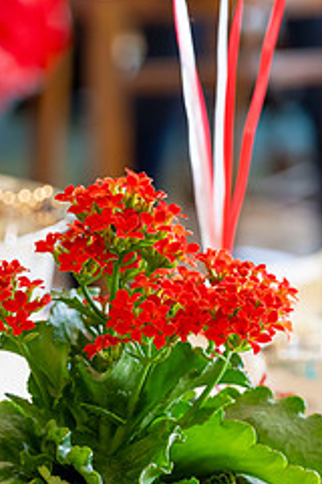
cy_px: 428
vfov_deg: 9.1
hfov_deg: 6.1
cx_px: 111
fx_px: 3019
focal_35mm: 225
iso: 800
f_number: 5.6
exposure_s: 1/50
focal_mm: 120
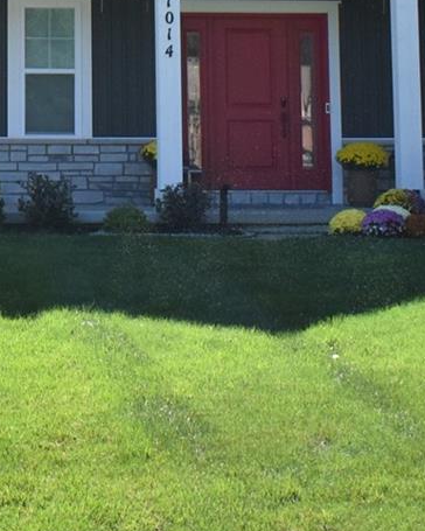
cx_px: -56
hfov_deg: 13.2
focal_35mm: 114
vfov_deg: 16.2
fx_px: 1792
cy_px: -97
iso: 400
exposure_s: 1/4000
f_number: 3.5
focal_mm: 18
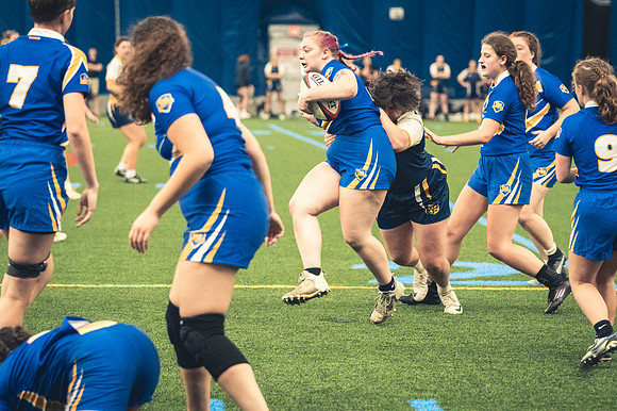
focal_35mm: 153
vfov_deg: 9.0
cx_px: 308
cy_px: 206
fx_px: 2621
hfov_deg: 13.4
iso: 12800
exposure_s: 1/500
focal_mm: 102
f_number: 2.8
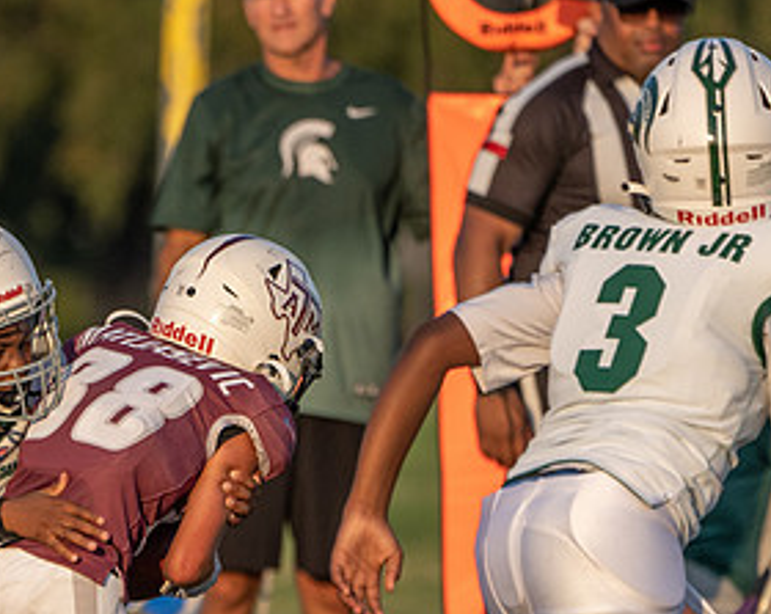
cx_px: 45
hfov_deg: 1.7
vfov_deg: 1.3
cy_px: 582
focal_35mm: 1153
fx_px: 26264
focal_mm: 400
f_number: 5.6
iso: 400
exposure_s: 1/1250
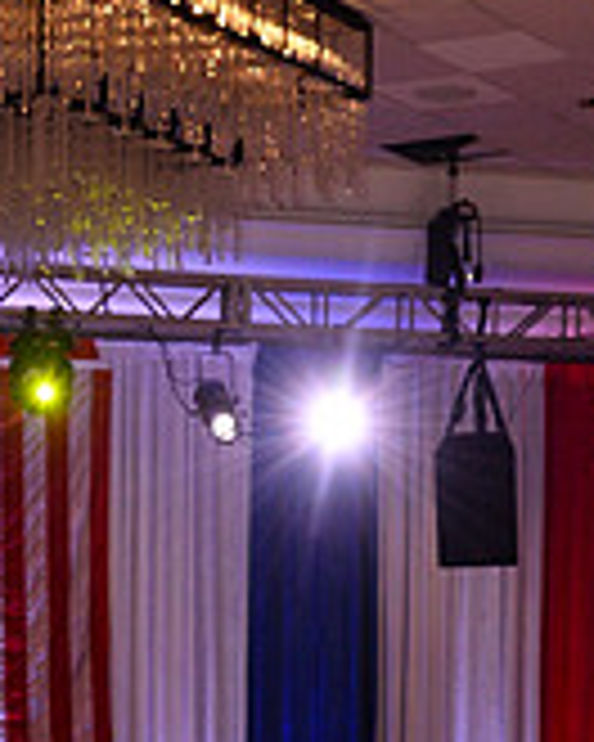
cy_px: 1057
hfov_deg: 9.8
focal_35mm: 158
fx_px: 3472
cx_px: 304
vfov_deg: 11.8
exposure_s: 1/250
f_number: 7.1
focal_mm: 48
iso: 2500
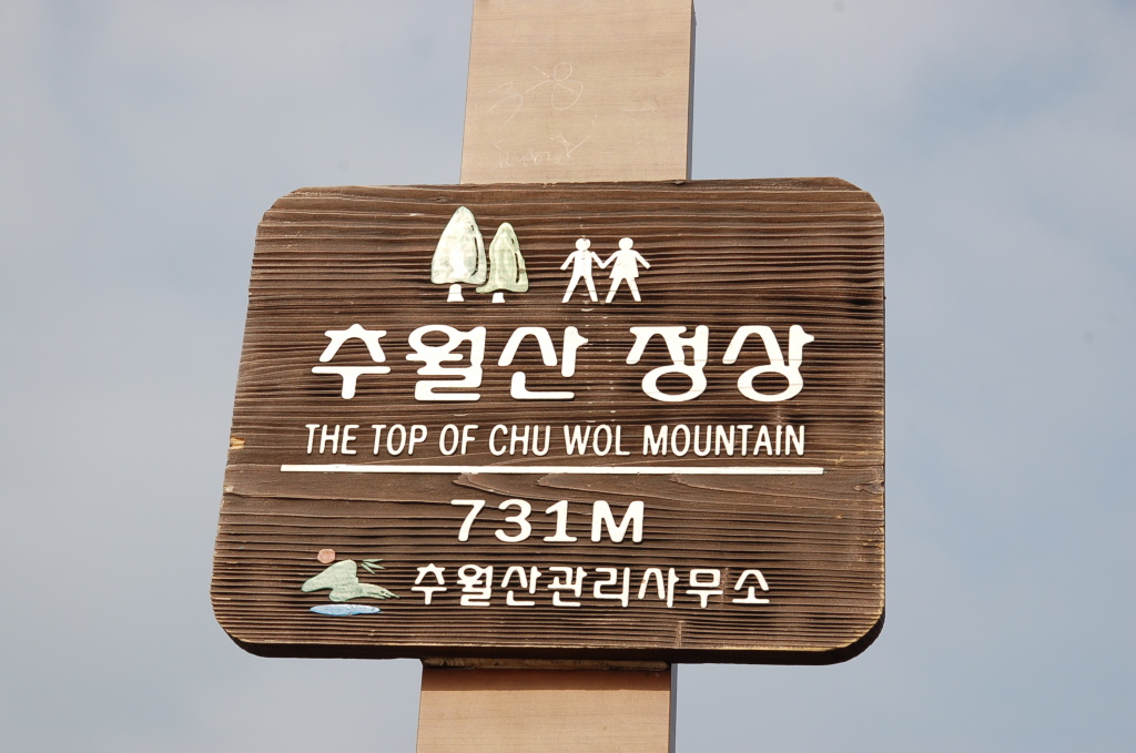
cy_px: 376
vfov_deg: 16.5
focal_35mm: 82
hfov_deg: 24.7
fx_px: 2599
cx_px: 568
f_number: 10
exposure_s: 1/400
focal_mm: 55
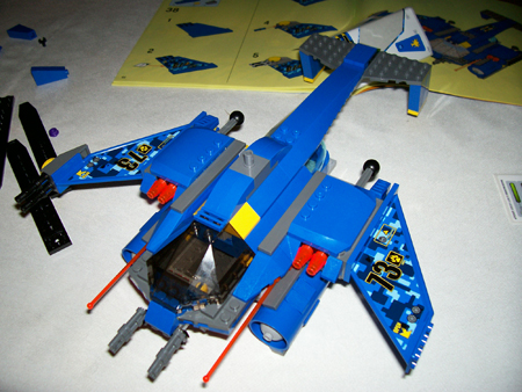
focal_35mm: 34
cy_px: 196
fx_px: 513
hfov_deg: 53.9
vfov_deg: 41.8
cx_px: 261
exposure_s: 1/64
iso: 80
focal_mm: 5.6
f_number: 2.7
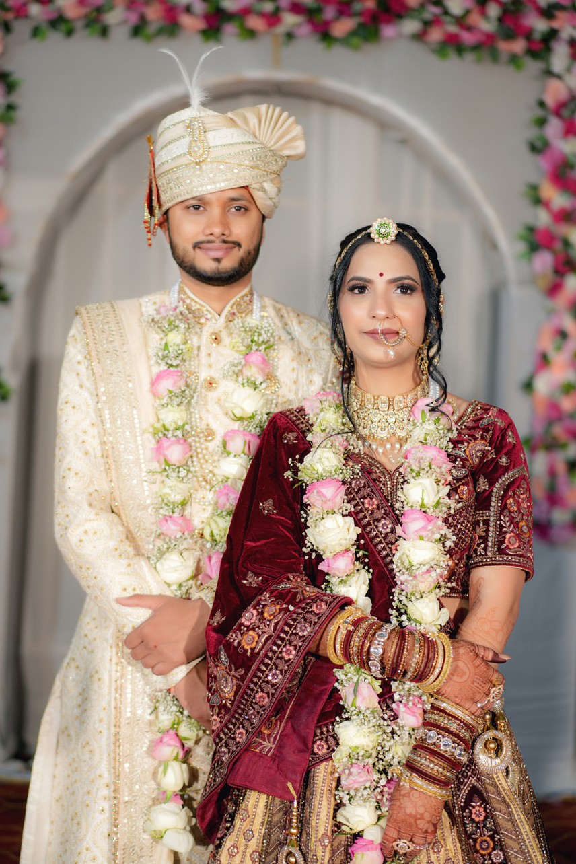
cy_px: 432
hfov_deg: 24.6
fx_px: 1320
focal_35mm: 55
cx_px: 288
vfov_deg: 36.2
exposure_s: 1/125
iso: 400
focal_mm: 55
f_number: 2
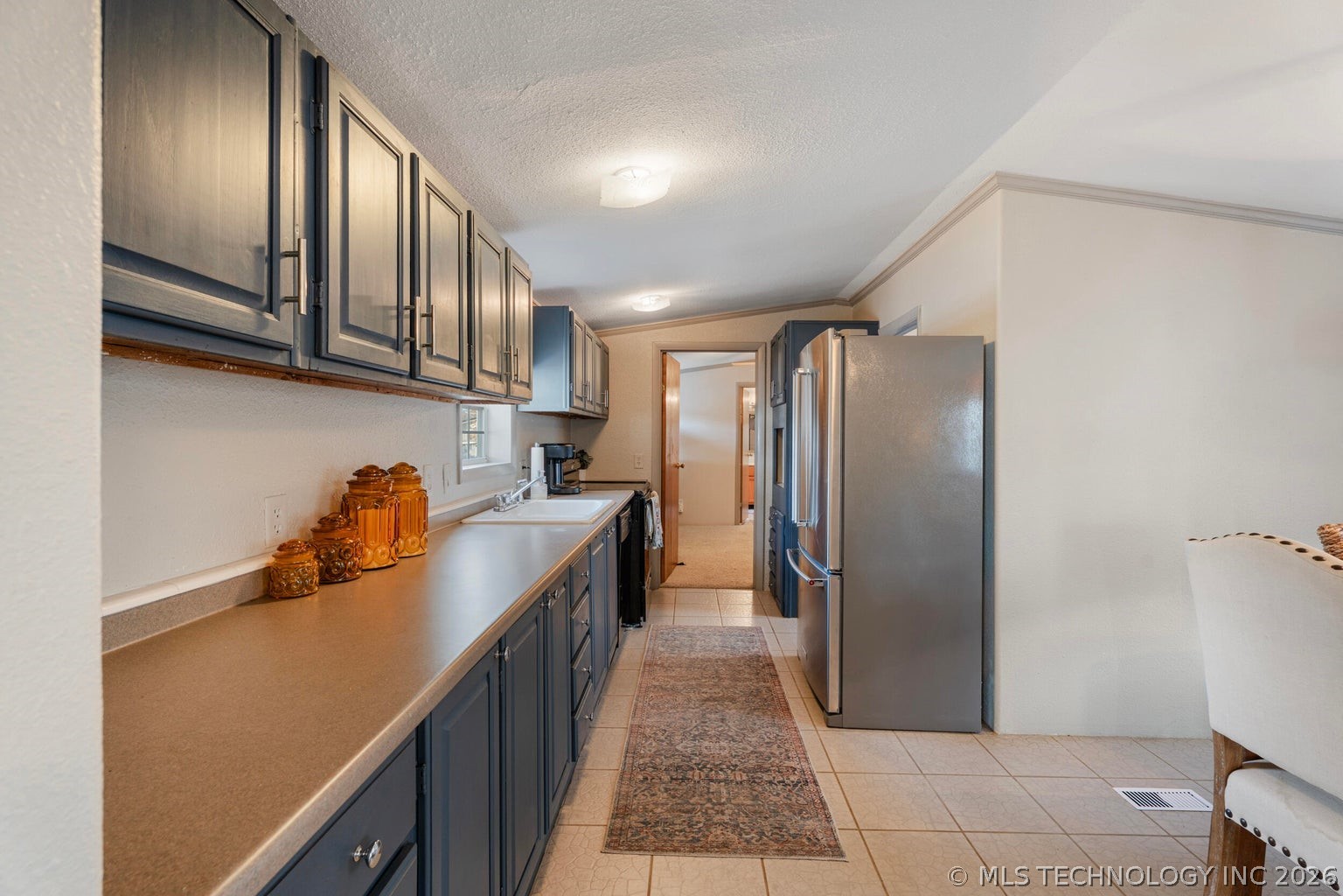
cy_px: 448
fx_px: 597
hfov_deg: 96.7
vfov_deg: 73.7
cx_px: 672
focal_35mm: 16
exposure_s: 1
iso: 160
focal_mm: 16
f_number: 8
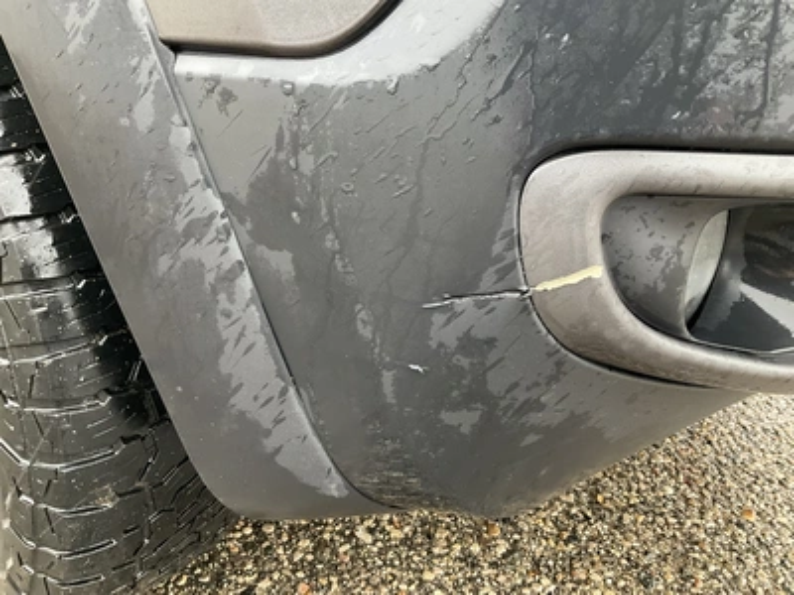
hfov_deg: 61.7
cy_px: 298
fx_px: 665
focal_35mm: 29
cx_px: 397
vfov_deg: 48.2
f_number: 1.8
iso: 100
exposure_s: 1/60
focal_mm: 3
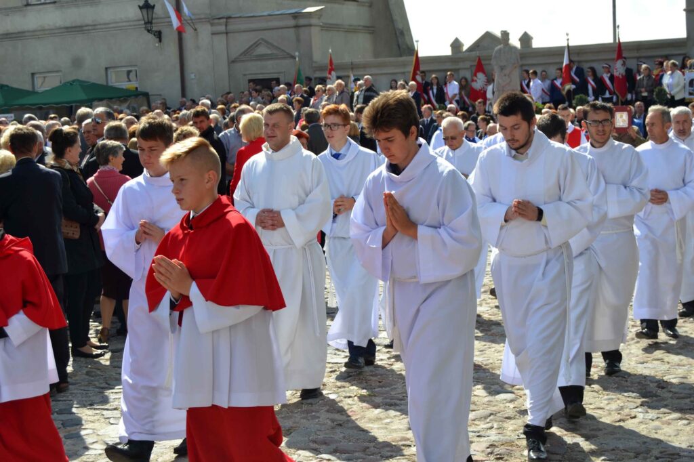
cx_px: 347
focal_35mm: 63
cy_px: 231
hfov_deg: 31.9
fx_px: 1214
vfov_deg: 21.6
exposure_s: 1/250
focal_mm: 42
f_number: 8
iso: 100
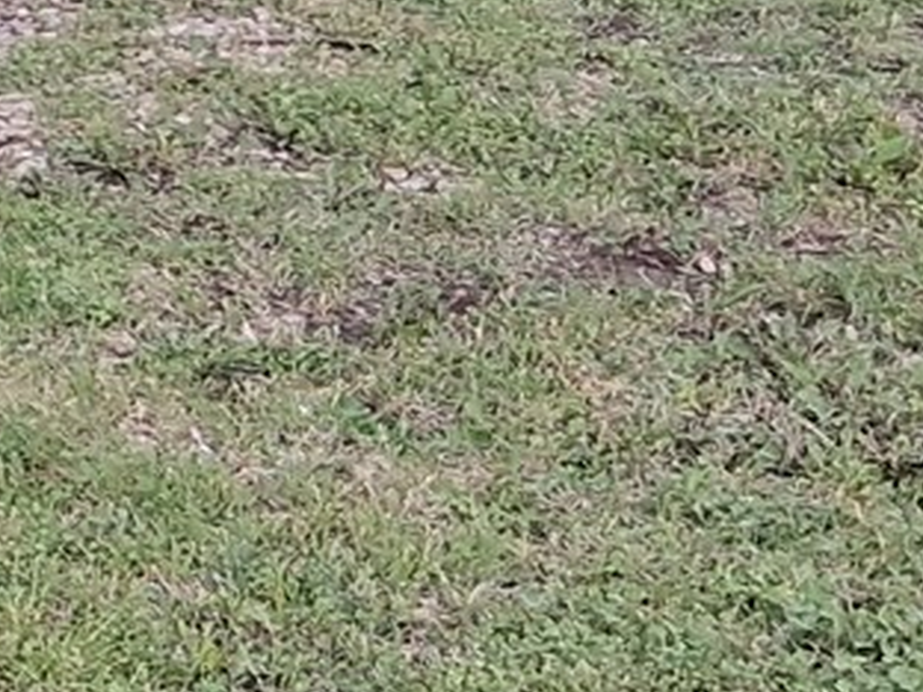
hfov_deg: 9.9
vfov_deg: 8.9
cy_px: -562
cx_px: -1657
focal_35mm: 160
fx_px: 4266
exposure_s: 1/100
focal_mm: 3.98
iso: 32
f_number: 1.8
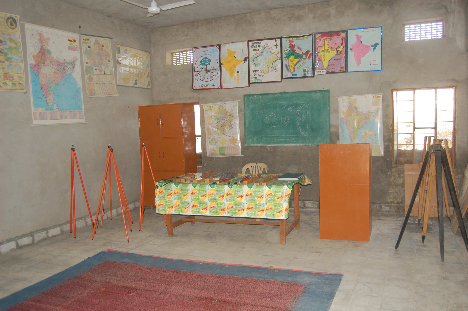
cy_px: 156
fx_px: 390
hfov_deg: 62.0
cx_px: 234
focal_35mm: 30
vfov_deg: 43.5
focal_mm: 20
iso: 400
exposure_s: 1/60
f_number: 3.8
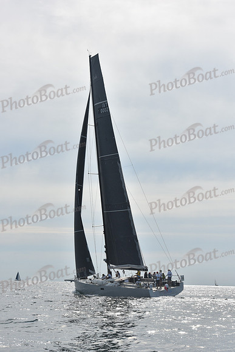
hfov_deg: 16.1
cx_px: 118
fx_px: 832
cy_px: 176
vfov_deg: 23.9
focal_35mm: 85
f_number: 11
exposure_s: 1/1250
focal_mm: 85
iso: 320
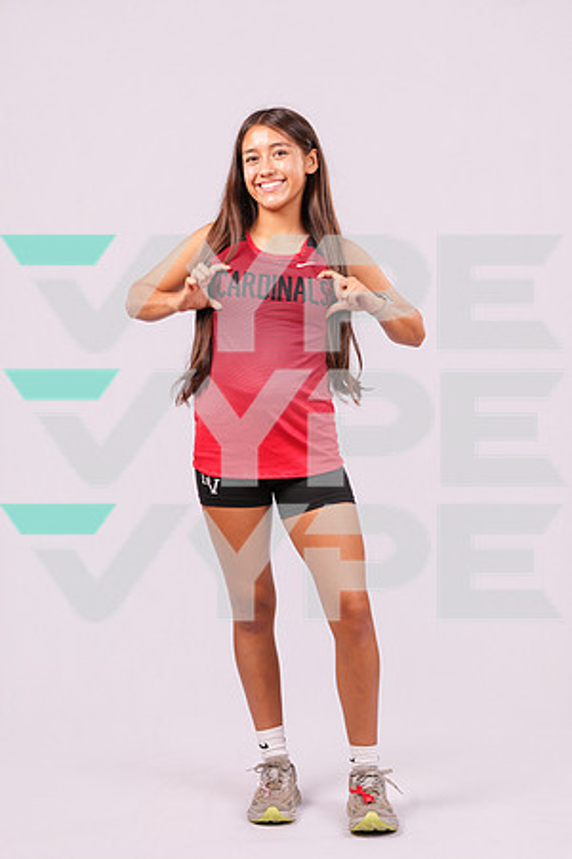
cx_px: 286
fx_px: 1668
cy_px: 430
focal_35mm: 70
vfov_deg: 28.8
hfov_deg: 19.5
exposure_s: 1/200
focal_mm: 70
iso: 200
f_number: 6.3
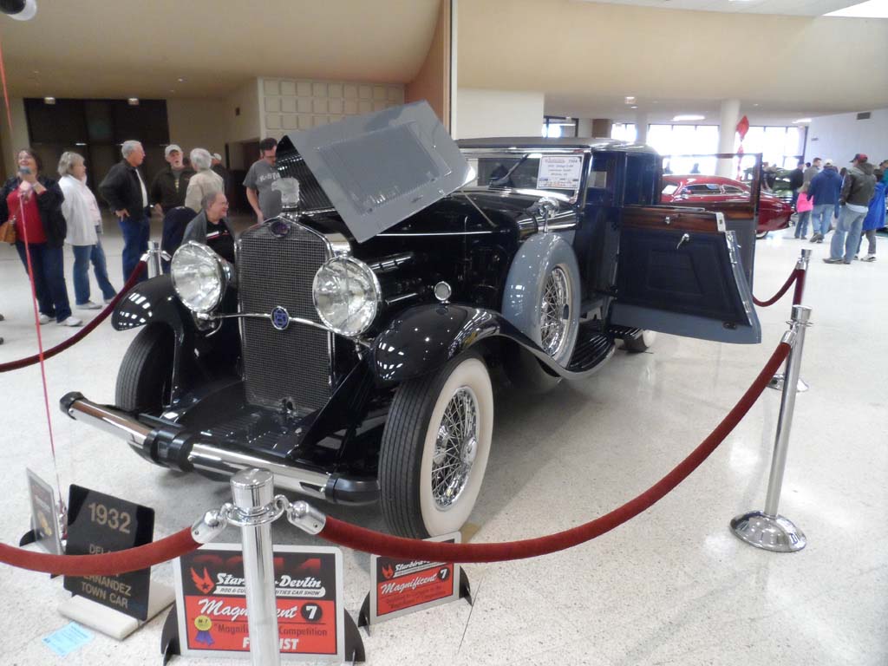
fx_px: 616
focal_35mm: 24
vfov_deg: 56.8
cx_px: 444
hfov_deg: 71.6
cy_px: 333
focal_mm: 4
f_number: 3.2
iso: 400
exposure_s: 1/30
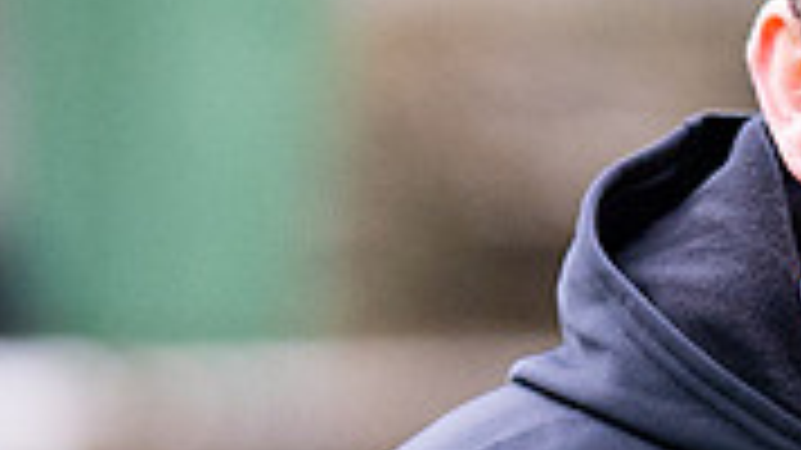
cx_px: 1024
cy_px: 518
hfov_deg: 1.8
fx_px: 25225
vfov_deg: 1.0
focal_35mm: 1188
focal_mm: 135
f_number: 2.2
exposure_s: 1/2000
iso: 640
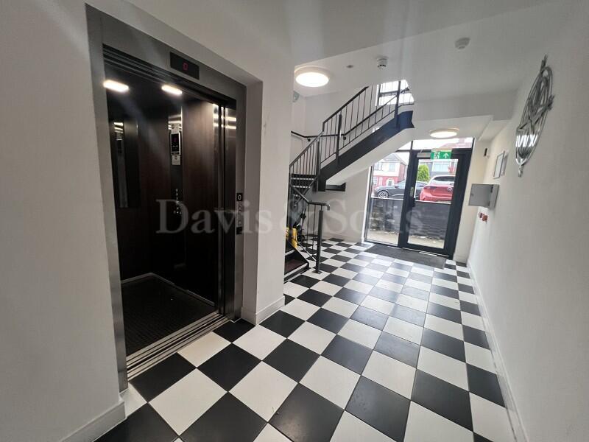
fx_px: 221
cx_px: 294
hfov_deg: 106.2
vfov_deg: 89.9
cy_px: 221
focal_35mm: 13
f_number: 1.8
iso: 100
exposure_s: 1/100
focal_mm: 1.57
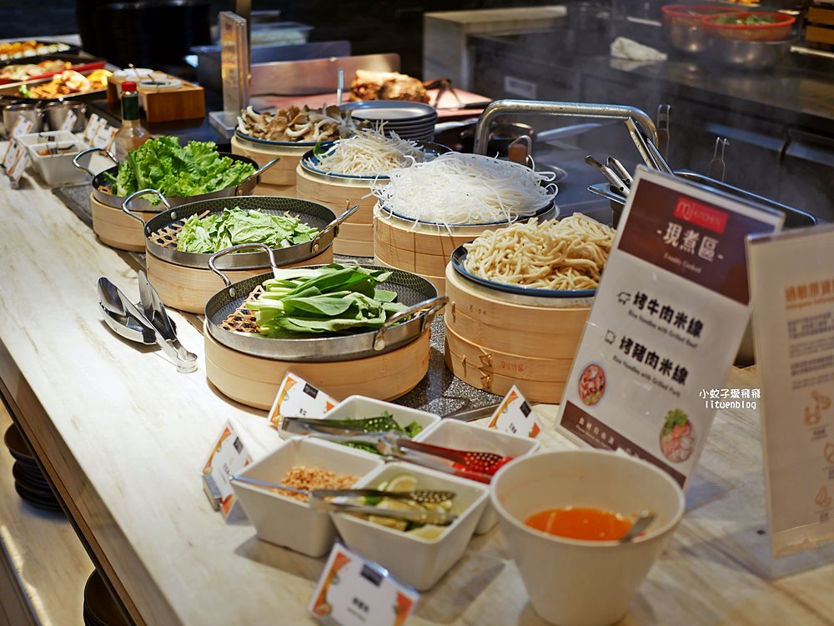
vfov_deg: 29.1
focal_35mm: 50
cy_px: 313
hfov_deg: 38.2
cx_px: 417
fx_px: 1205
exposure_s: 1/100
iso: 200
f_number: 1.8
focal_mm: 25
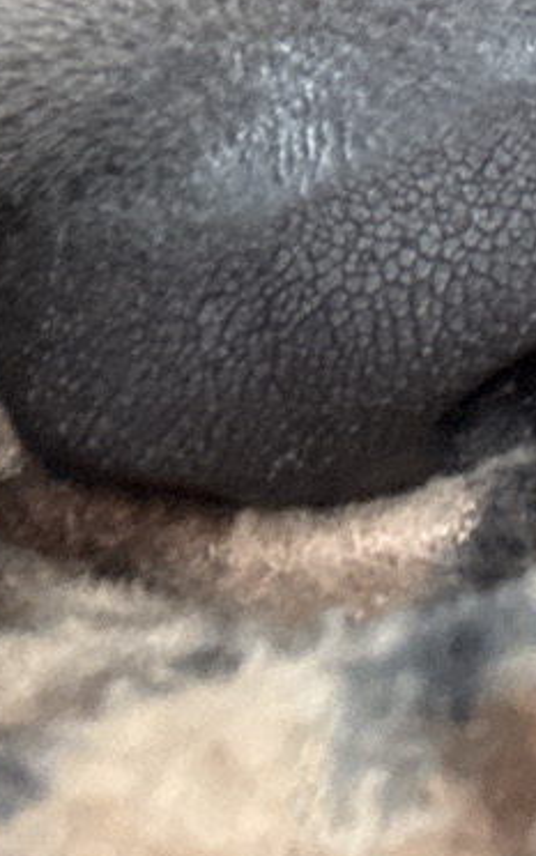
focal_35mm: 131
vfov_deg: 13.9
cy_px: -752
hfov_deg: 9.6
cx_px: 904
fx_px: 3057
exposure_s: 1/60
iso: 125
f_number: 1.9
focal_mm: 2.69
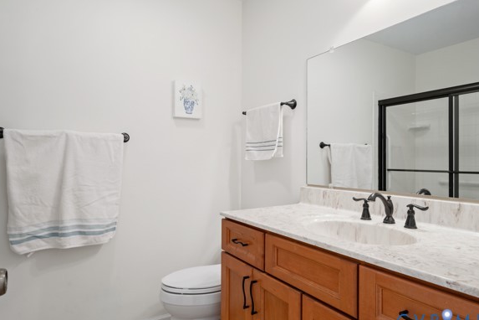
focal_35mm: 23
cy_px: 167
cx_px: 247
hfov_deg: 77.2
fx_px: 300
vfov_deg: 56.1
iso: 320
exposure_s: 1/2.5
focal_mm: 21.5
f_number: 8
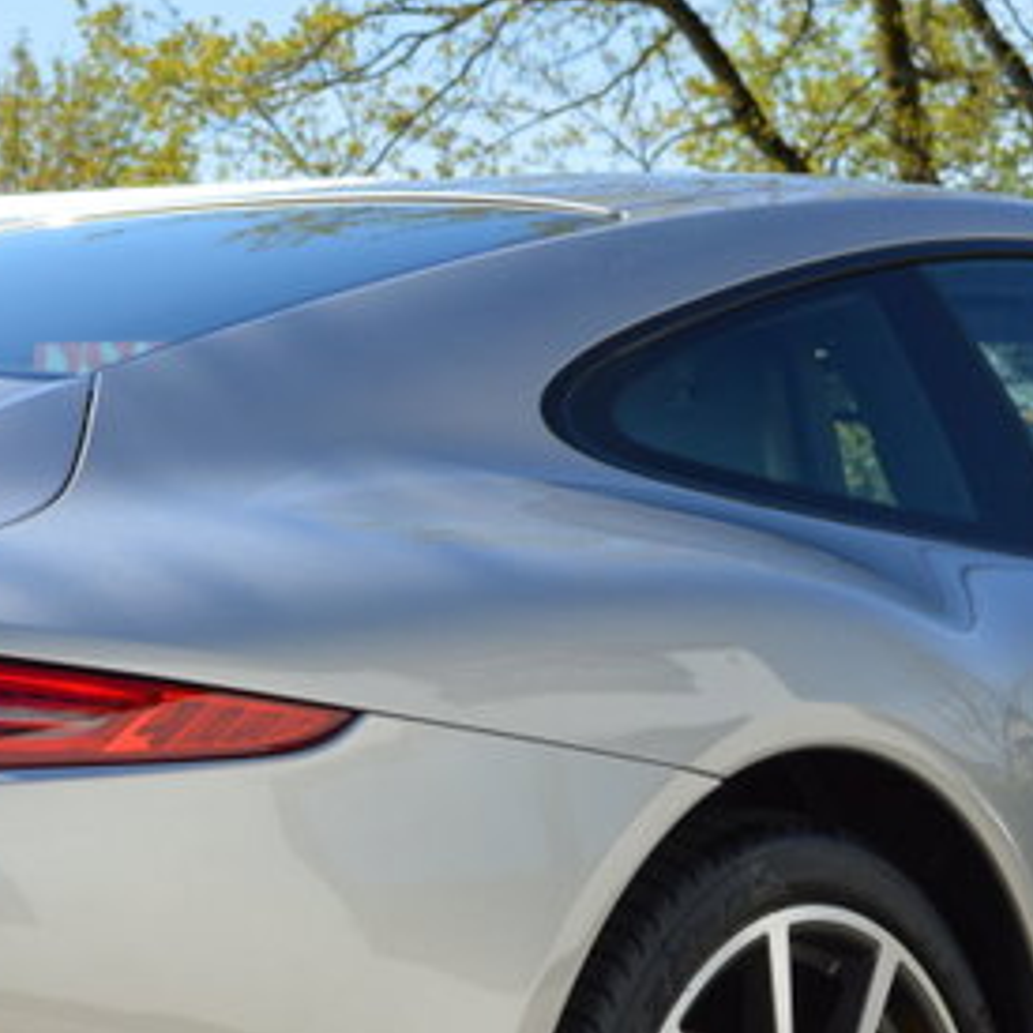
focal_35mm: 133
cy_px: 840
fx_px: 4490
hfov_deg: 13.1
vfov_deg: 13.1
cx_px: 244
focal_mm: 28
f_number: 8
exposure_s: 1/320
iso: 100
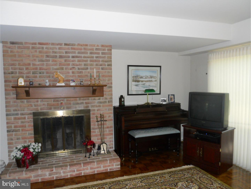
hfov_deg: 63.4
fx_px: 203
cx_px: 126
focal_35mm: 28
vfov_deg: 49.7
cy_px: 94
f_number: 2.7
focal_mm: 5
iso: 250
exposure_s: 1/25
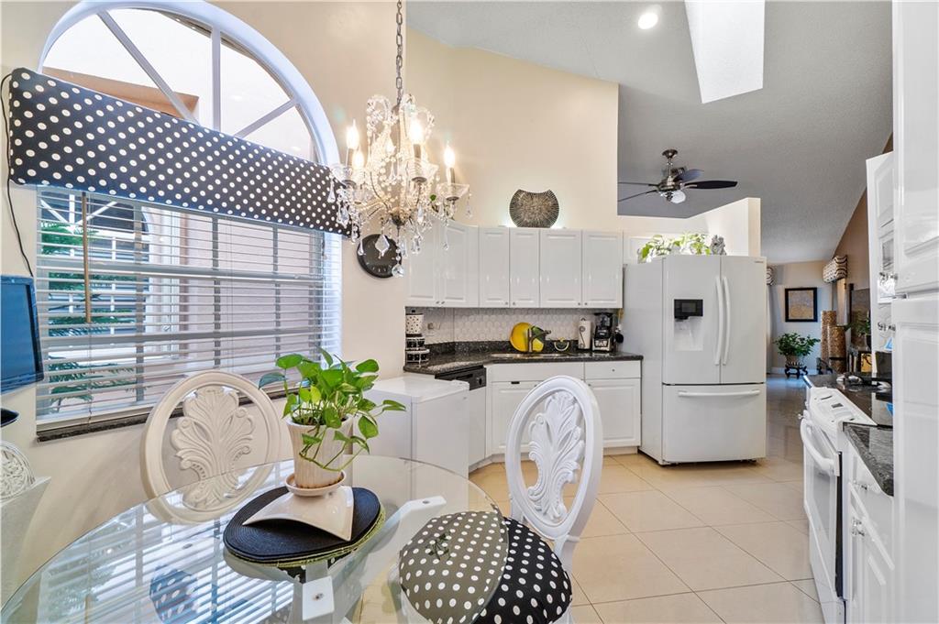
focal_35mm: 15
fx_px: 391
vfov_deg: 77.2
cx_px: 470
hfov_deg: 100.4
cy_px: 312
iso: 160
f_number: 11
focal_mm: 10
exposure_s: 1/5
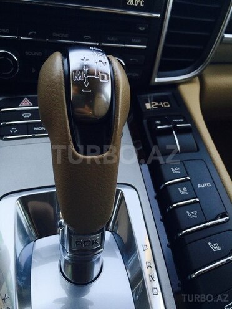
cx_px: 116
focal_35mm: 29
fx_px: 259
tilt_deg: -35.3
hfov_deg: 48.2
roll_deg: -5.0
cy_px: 154
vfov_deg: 61.7
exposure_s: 1/391
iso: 32
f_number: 2.2
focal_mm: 4.15
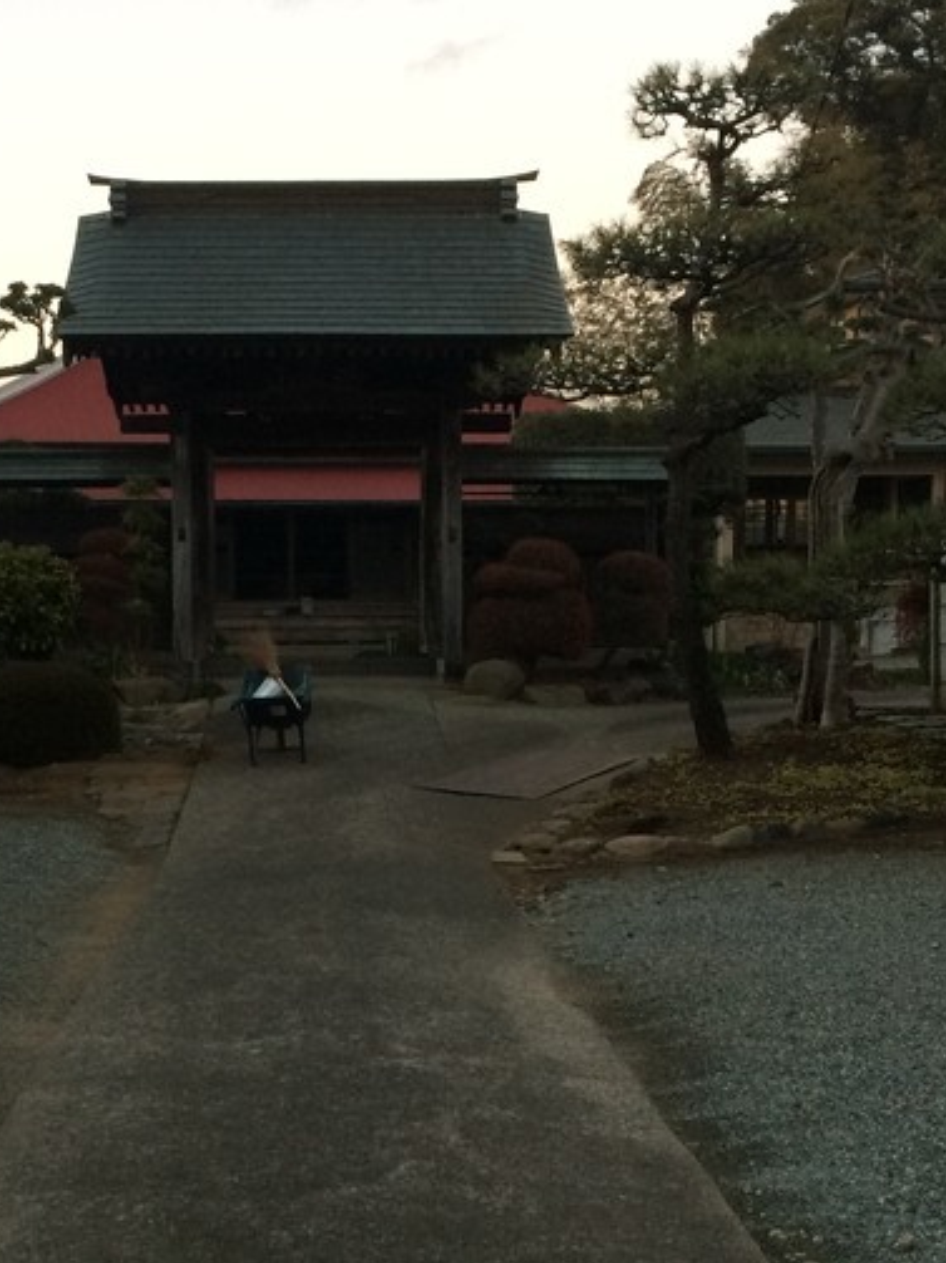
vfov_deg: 32.3
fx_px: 2151
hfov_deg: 24.7
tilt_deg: -8.0
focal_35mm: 59
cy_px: 881
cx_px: 364
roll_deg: +1.7
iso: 80
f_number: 2.2
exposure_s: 1/30
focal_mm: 4.15
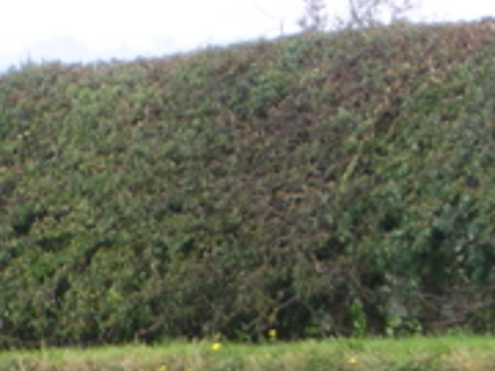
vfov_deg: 3.6
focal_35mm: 409
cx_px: 129
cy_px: 519
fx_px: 5849
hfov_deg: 4.8
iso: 50
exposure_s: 1/47.5
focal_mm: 17.4
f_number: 4.9
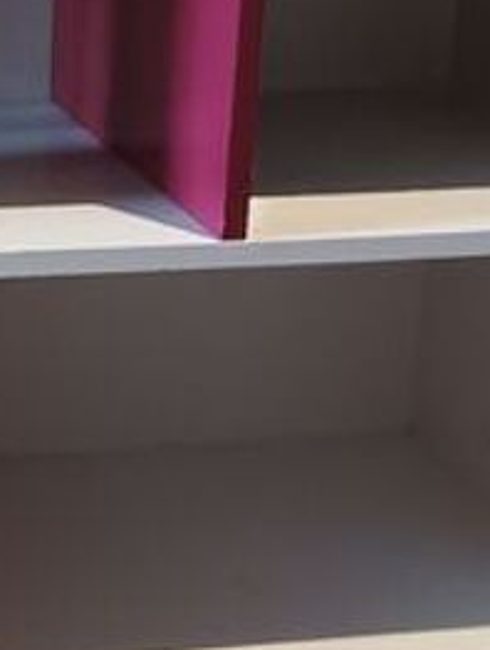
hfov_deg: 17.1
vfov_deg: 24.1
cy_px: 266
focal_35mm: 81
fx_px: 1525
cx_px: -163
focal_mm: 1.65
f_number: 2.2
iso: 1010
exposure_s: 1/25
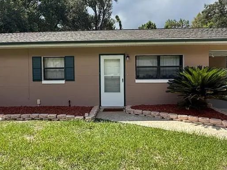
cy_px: 76
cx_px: 117
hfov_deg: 63.4
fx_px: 184
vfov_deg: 49.7
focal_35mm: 28
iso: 50
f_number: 2.2
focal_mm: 2.22
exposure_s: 1/1068
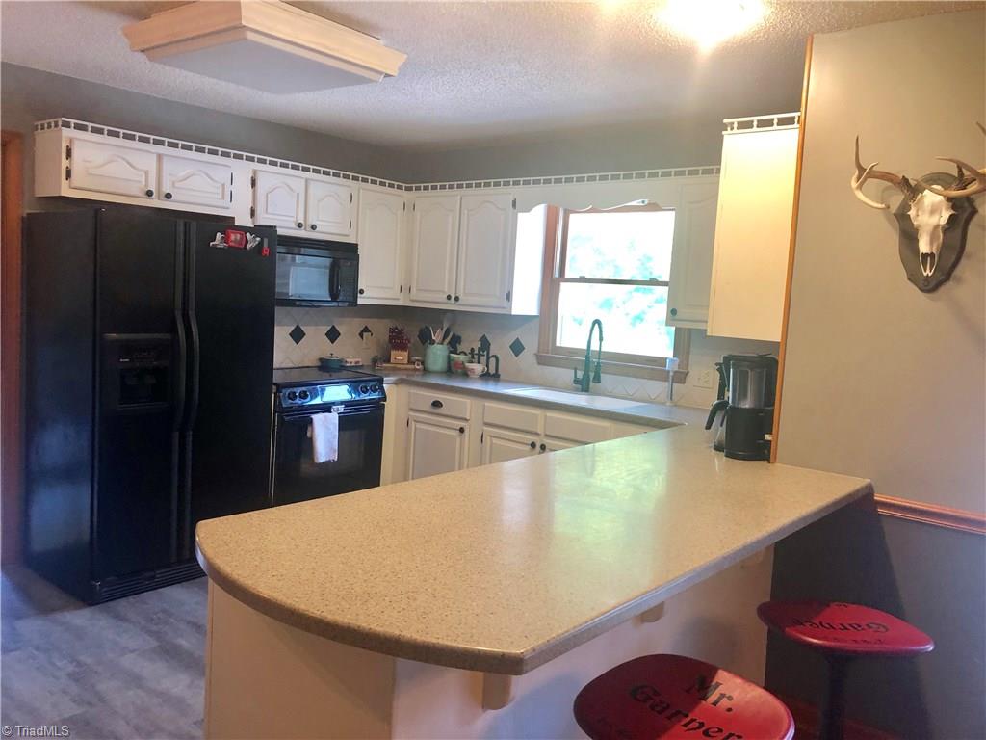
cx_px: 493
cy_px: 370
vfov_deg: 49.7
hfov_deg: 63.4
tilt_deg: -5.9
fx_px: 798
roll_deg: -3.2
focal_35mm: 28
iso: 40
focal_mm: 3.99
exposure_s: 1/17
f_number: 1.8
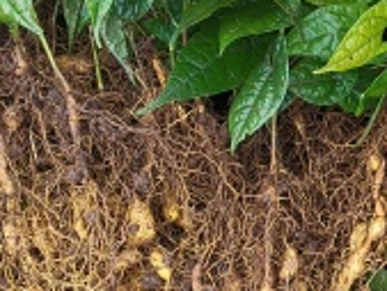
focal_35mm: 123
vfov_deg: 12.0
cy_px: 241
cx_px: 481
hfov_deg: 15.4
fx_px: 1376
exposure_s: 1/100
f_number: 1.8
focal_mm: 4.84
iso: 80
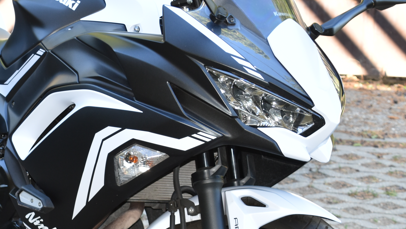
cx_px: 83
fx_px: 1367
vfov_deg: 9.5
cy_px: 191
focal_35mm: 127
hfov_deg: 16.8
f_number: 5.6
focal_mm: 38
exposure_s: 1/125
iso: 320
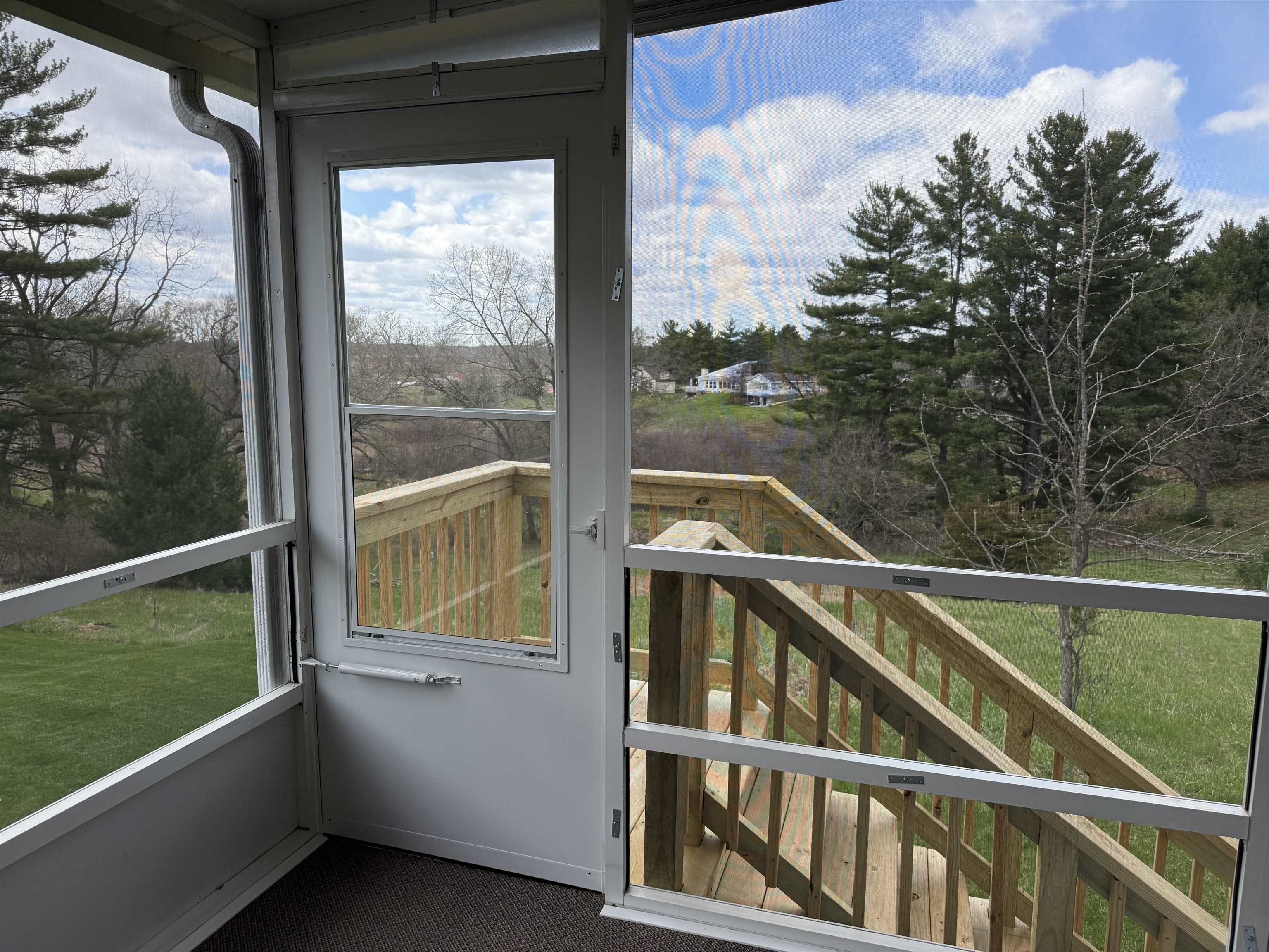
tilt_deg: -8.1
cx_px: 634
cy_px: 476
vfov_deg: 56.8
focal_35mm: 24
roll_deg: -0.5
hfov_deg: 71.6
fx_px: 880
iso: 100
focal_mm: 6.76
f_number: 1.78
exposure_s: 1/2169
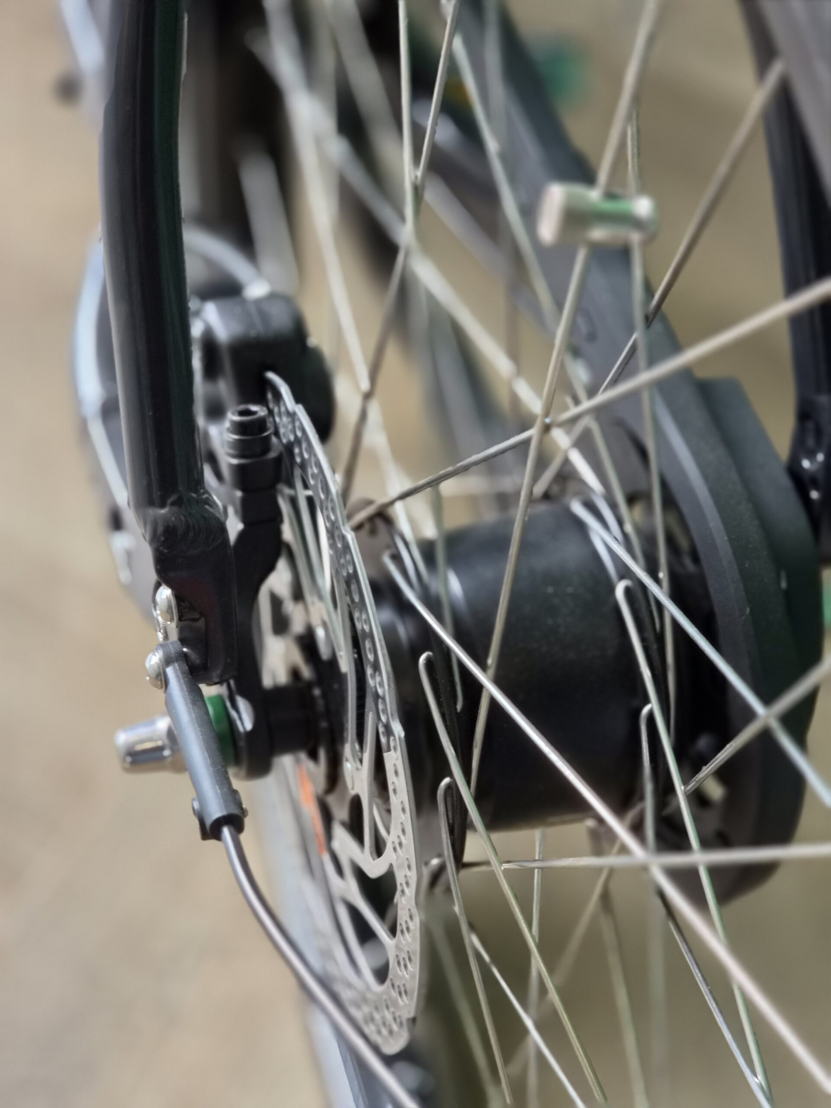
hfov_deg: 21.3
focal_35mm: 69
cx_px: 416
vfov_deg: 28.2
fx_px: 2209
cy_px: 554
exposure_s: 1/100
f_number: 2.4
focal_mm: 7
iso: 200
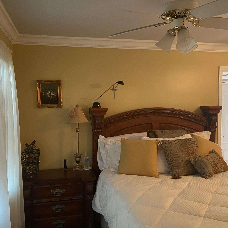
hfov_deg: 48.4
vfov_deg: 48.4
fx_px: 253
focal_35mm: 34
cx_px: 110
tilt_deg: -2.8
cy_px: 121
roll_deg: +0.9
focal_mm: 4.25
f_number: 1.8
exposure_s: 1/40
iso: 320
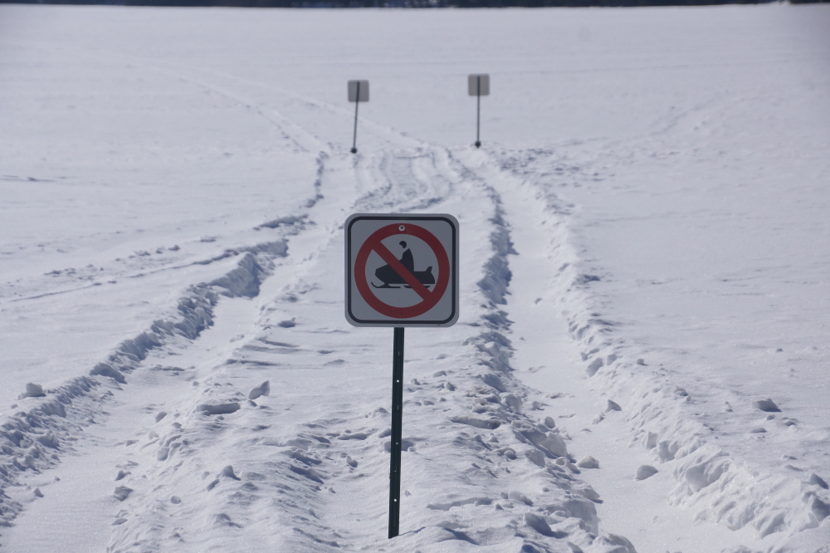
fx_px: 3111
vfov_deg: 10.2
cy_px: 276
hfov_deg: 15.2
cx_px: 415
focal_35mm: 135
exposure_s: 1/1000
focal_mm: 90
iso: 400
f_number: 9
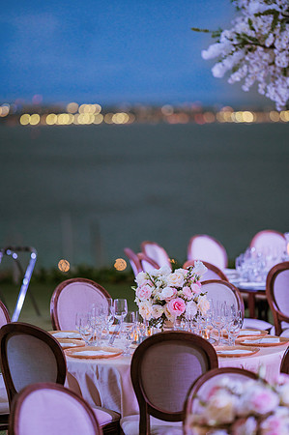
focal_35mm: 135
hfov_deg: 10.1
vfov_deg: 15.2
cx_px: 144
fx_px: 1629
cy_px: 218
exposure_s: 1/160
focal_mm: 135
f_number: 1.8
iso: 500
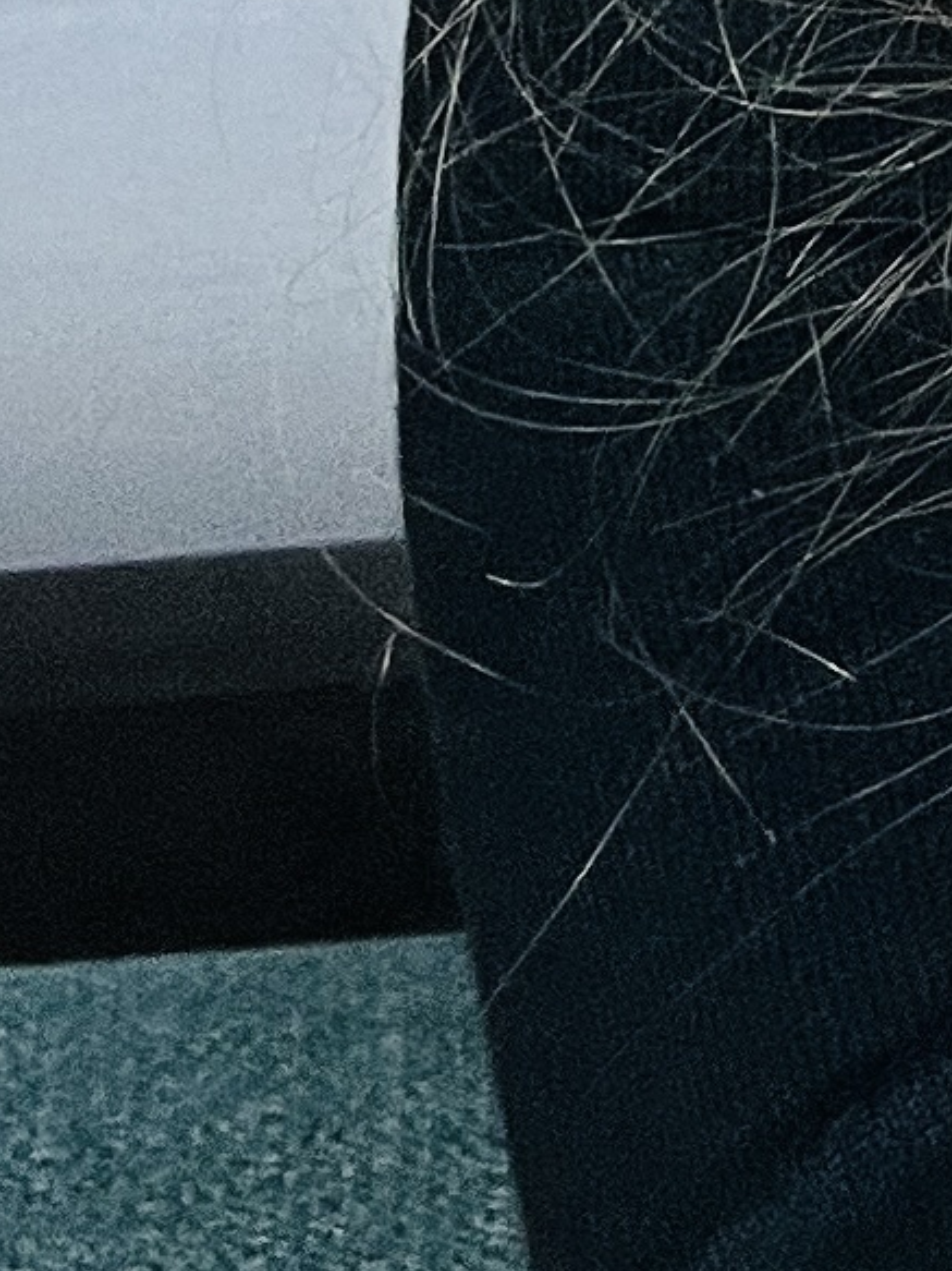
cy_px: -1559
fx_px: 5833
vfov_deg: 10.9
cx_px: 2388
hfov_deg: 8.4
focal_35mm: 159
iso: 100
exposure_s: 1/60
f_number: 2.2
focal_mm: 2.71
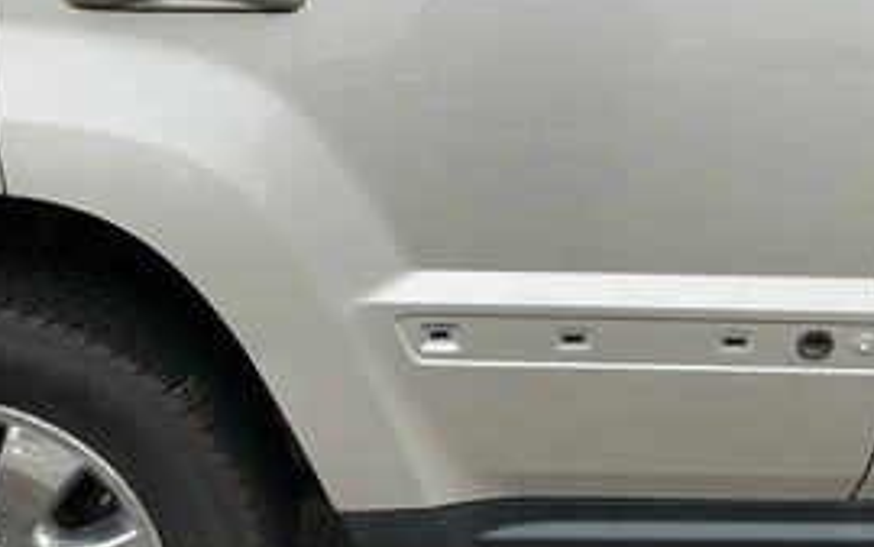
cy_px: 188
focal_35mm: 44
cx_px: 473
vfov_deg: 29.1
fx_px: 1048
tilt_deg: -11.6
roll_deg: +1.7
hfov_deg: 45.2
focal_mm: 3
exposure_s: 1/122
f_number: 1.8
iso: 40
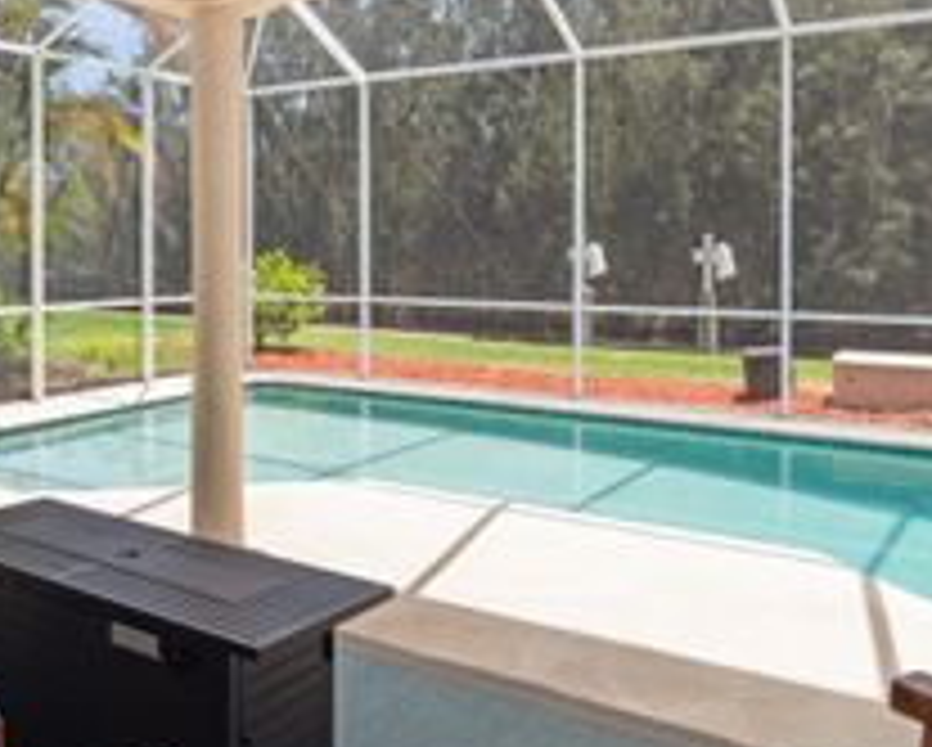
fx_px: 939
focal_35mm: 34
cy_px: 263
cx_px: 302
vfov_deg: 42.9
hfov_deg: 51.7
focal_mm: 15
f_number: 8
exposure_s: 1/125
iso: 200
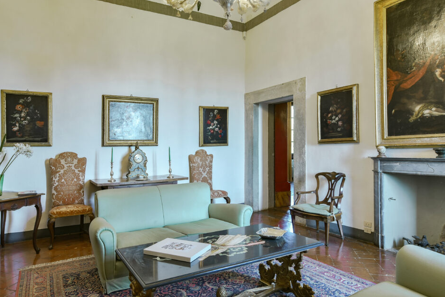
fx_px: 284
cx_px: 205
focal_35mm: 23
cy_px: 152
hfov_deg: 75.9
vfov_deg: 55.1
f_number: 8
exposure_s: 1
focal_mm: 14
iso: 100
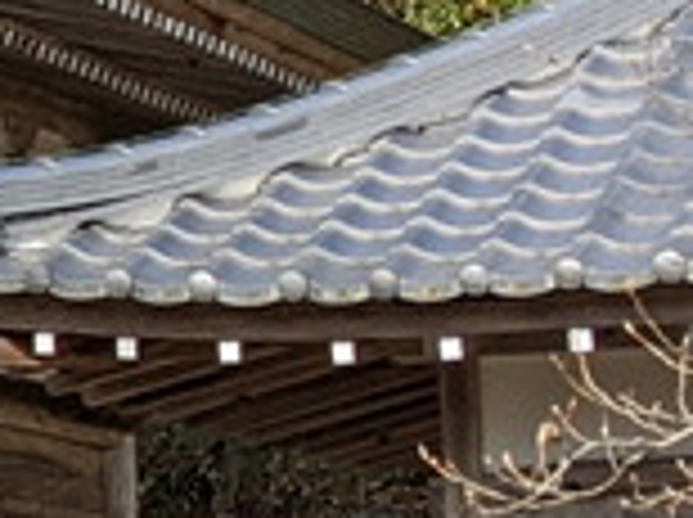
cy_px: -32
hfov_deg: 8.5
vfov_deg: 7.0
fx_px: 4218
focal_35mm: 211
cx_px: -1040
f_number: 1.73
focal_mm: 4.38
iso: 49
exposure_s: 1/1672
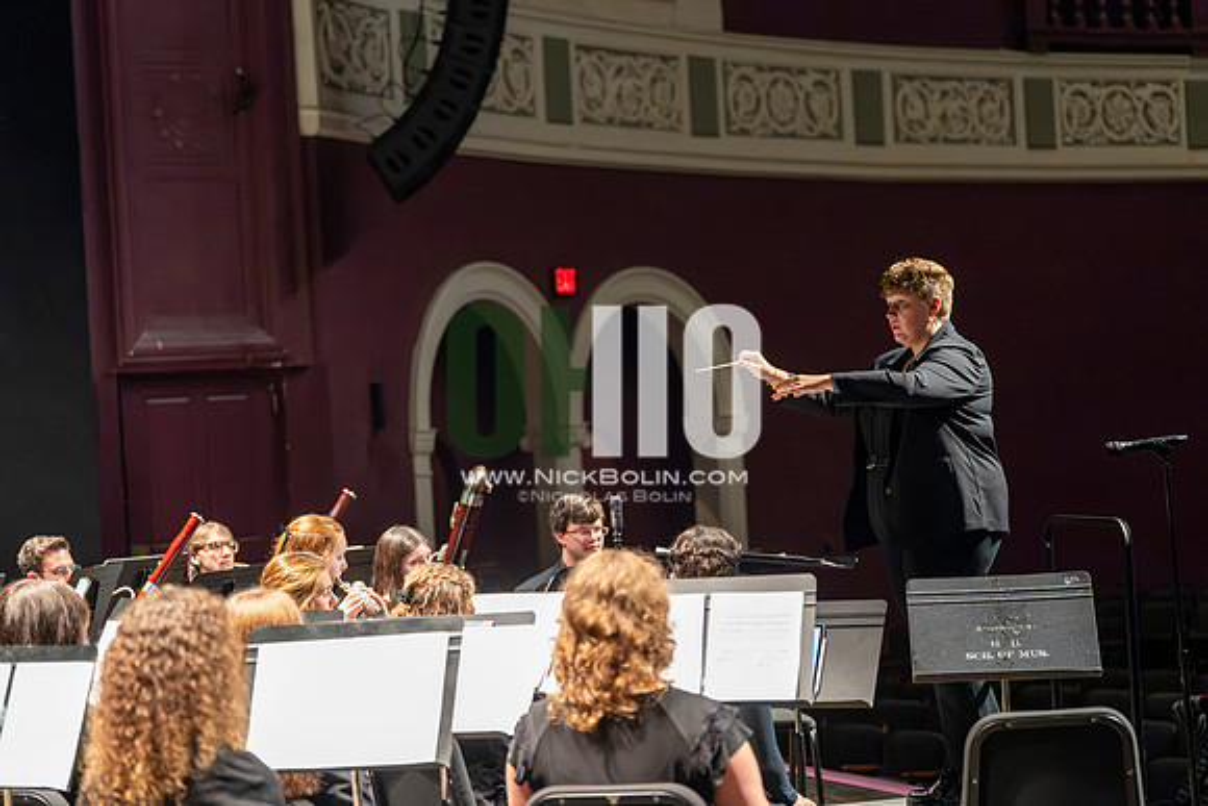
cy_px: 403
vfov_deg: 16.1
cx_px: 604
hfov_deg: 23.9
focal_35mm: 85
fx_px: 2853
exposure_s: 1/640
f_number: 2.8
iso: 12800
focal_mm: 85
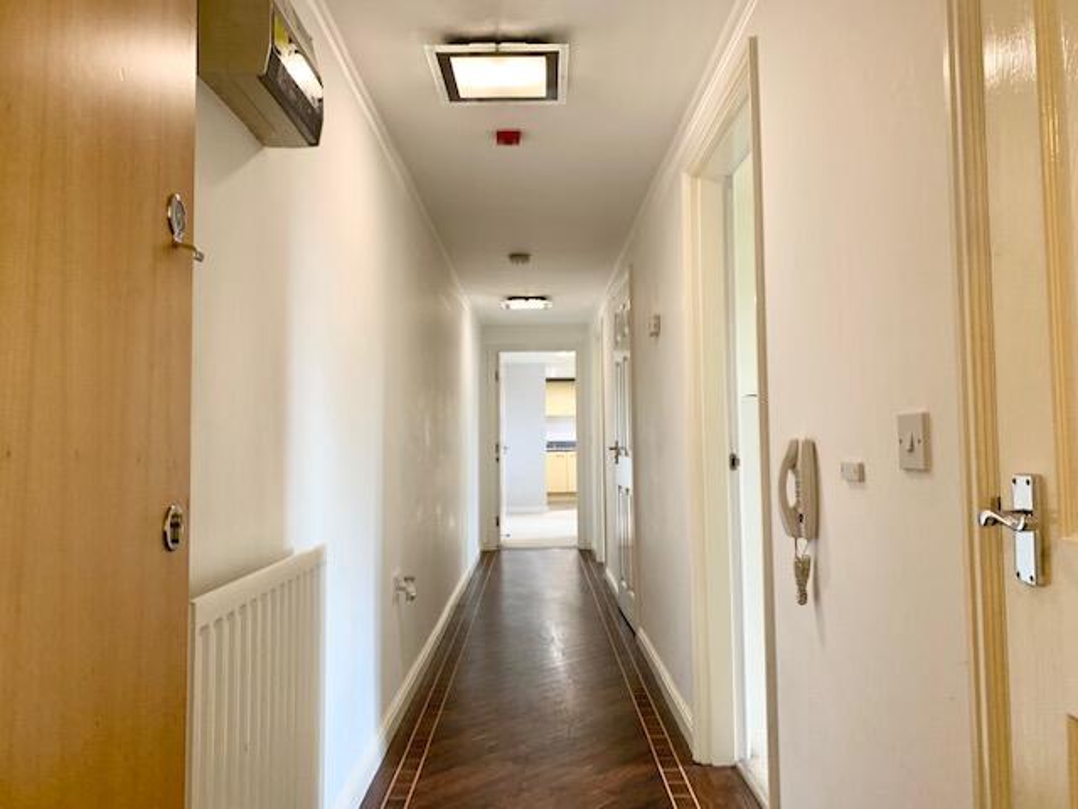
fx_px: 810
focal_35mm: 26
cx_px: 539
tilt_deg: +2.7
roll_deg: -0.6
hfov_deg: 67.3
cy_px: 404
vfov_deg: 53.1
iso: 200
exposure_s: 1/50
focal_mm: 4.25
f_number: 1.8
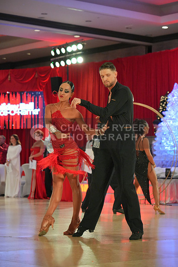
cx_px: 89
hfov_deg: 13.0
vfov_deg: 19.5
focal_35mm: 105
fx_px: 778
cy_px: 134
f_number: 4
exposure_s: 1/400
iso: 4000
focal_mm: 105
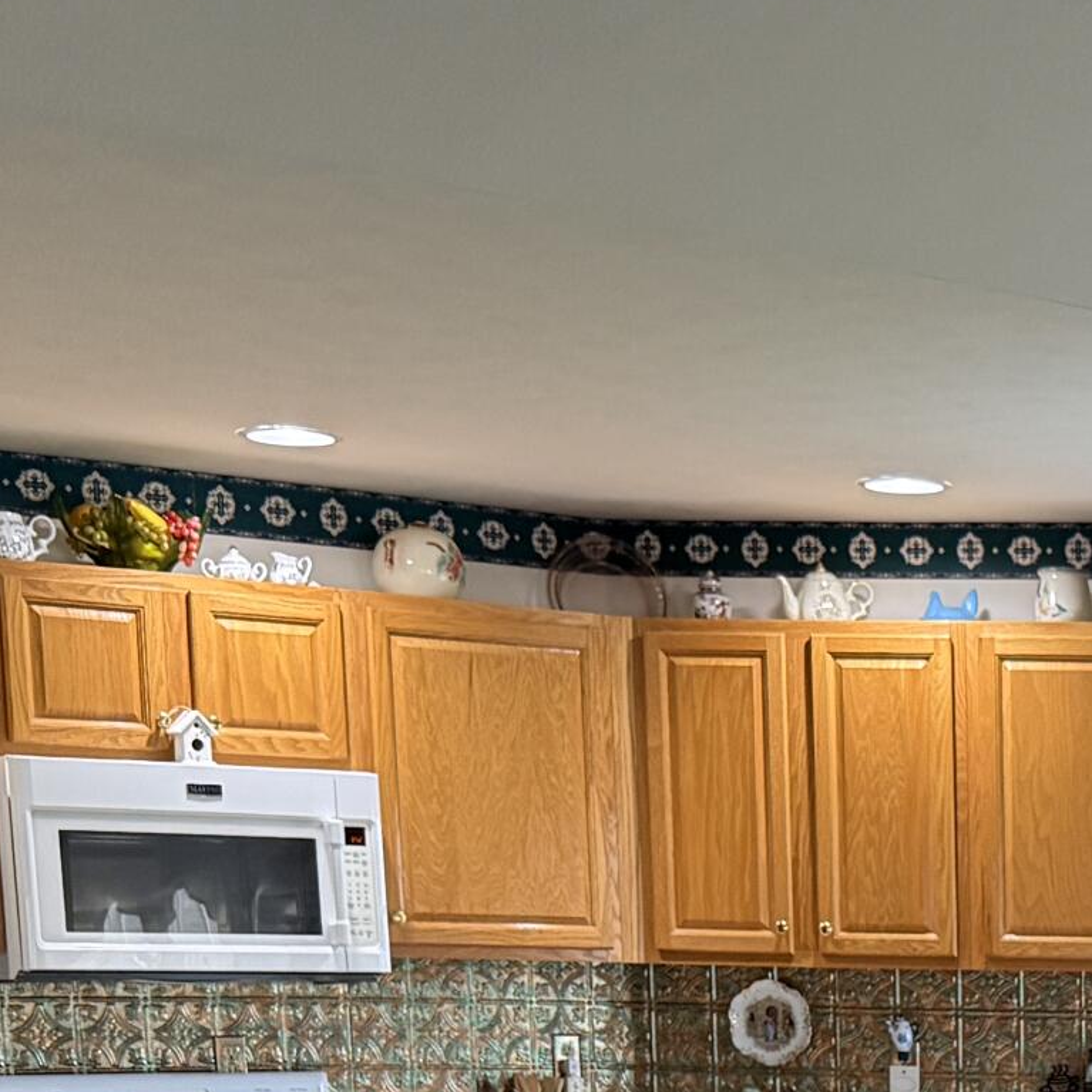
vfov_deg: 18.8
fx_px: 2962
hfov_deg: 19.7
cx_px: 1304
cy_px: 1556
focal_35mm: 83
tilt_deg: -10.6
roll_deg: -0.5
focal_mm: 6.76
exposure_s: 1/60
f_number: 1.78
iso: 400
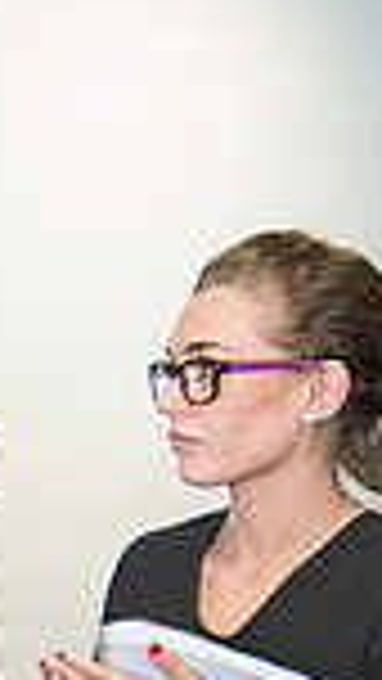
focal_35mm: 123
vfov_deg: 16.7
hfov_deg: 8.6
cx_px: -649
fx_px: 2214
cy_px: 803
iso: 250
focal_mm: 29
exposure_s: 1/30
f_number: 2.8
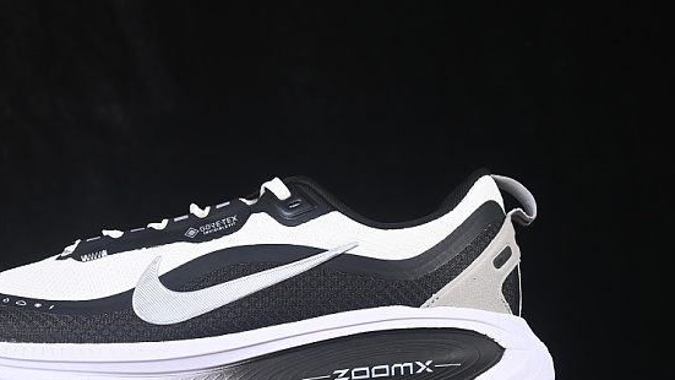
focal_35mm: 114
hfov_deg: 18.7
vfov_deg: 10.6
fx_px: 2041
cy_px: 246
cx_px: 229
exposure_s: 1/80
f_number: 7.1
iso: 160
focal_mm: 50
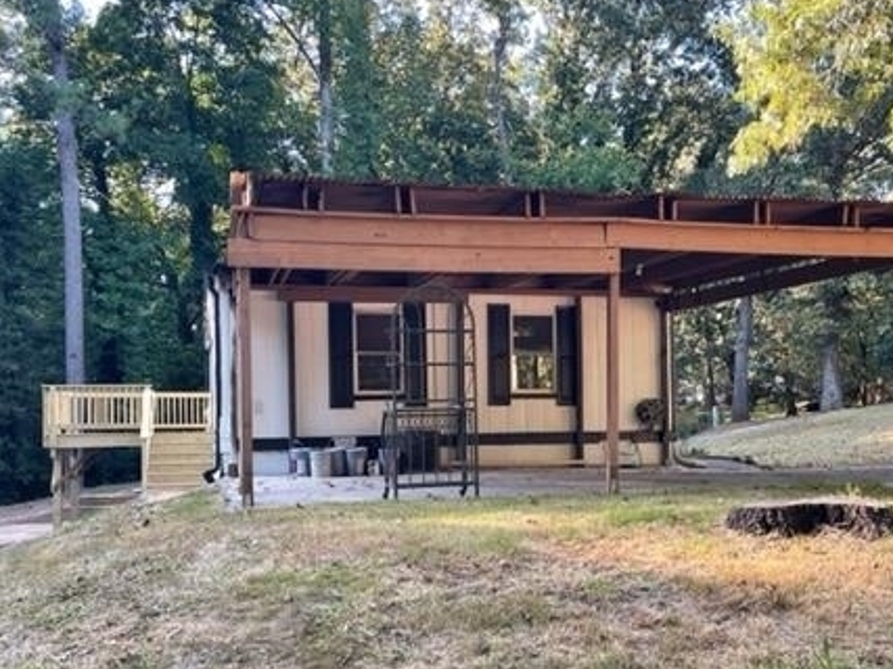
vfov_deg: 36.7
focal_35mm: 39
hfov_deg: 47.9
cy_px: 403
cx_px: 464
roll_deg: +0.7
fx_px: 1006
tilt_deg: +0.3
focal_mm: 5.1
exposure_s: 1/121
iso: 40
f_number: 1.6
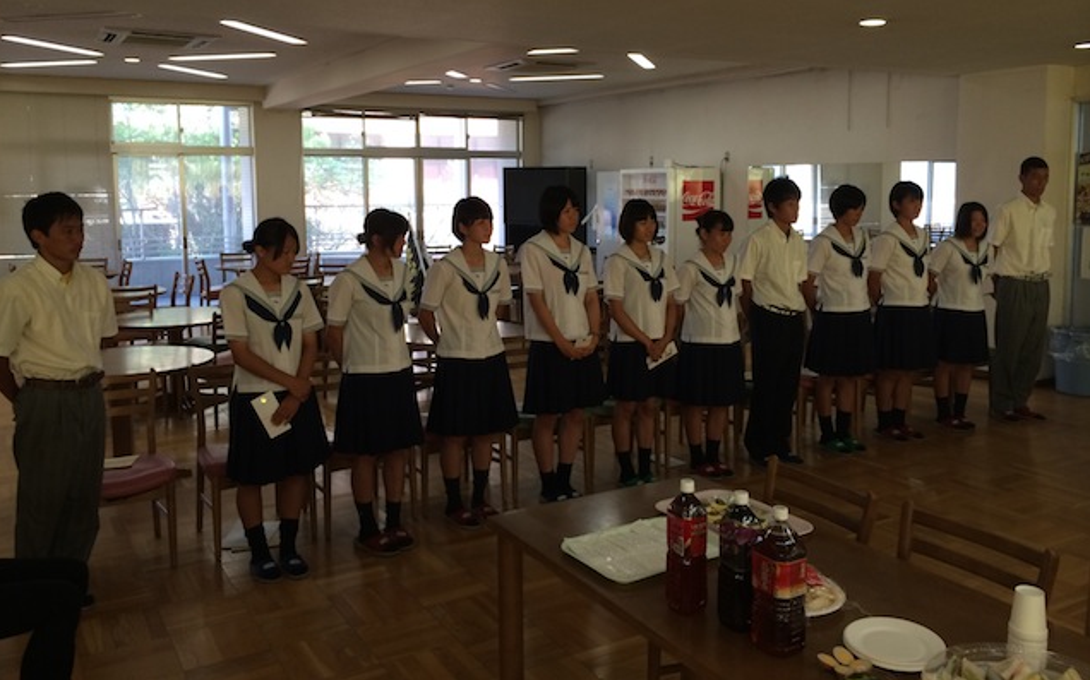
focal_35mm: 32
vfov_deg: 39.2
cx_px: 543
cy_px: 271
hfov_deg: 59.7
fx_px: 950
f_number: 2.2
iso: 40
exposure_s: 1/30
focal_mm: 4.12
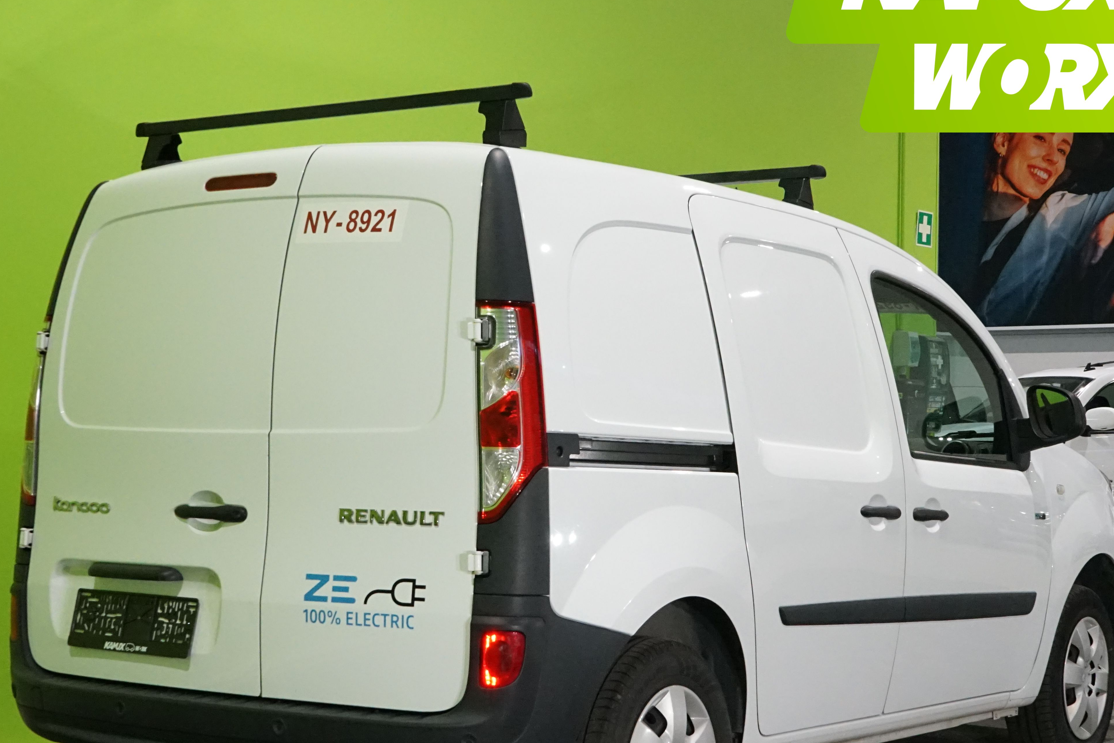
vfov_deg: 21.2
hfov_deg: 31.4
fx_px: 1980
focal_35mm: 64
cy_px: 428
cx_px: 534
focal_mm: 41
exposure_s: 1/125
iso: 6400
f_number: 10
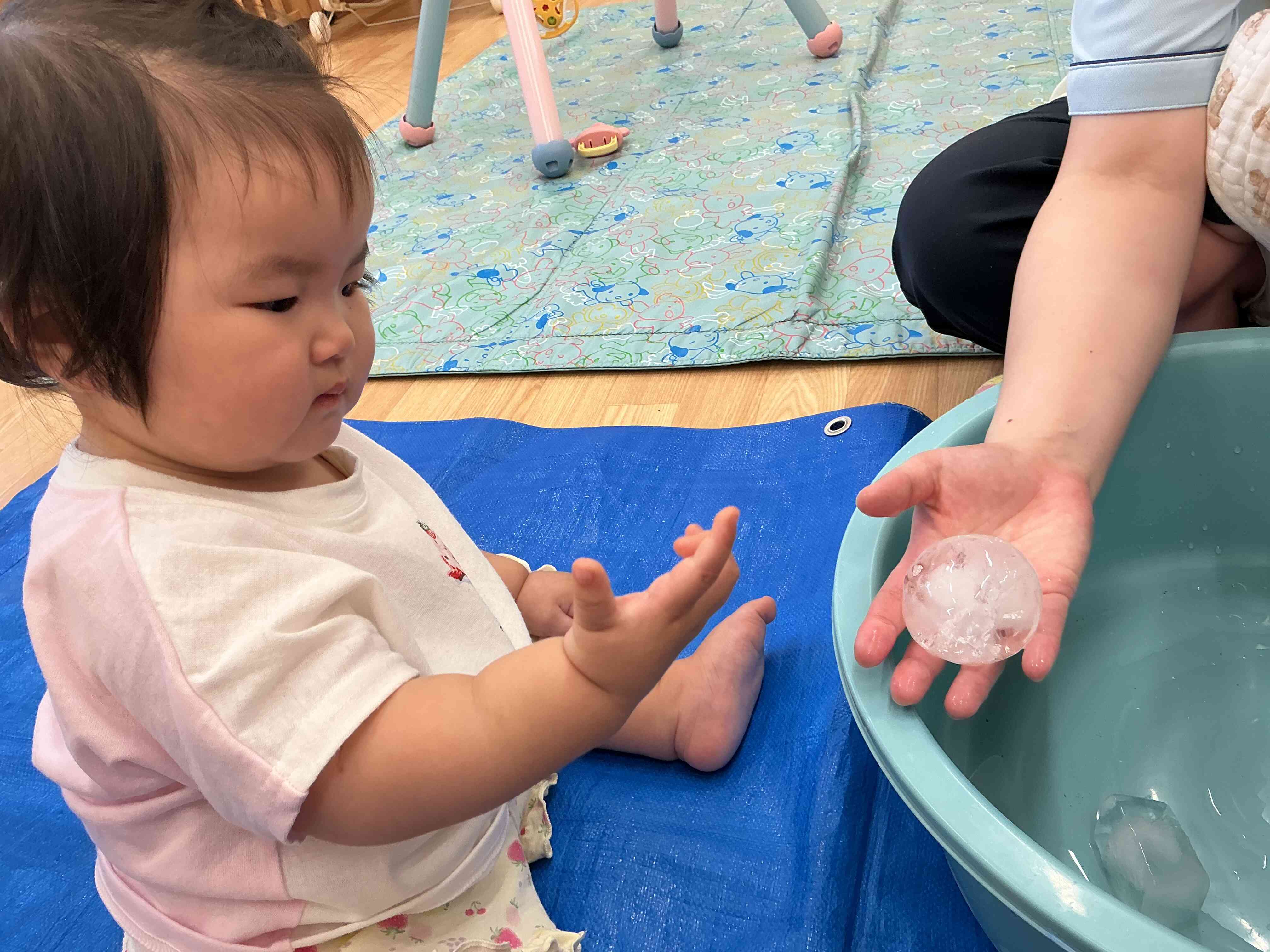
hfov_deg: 61.7
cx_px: 635
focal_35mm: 29
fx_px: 1064
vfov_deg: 48.2
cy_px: 476
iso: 50
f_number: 1.8
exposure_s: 1/100
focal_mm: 3
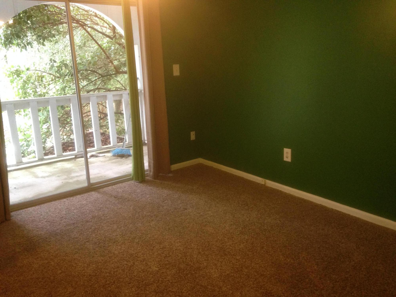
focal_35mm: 33
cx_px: 198
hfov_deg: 55.4
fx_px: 378
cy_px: 148
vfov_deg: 42.9
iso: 250
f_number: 2.4
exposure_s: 1/20
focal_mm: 4.12
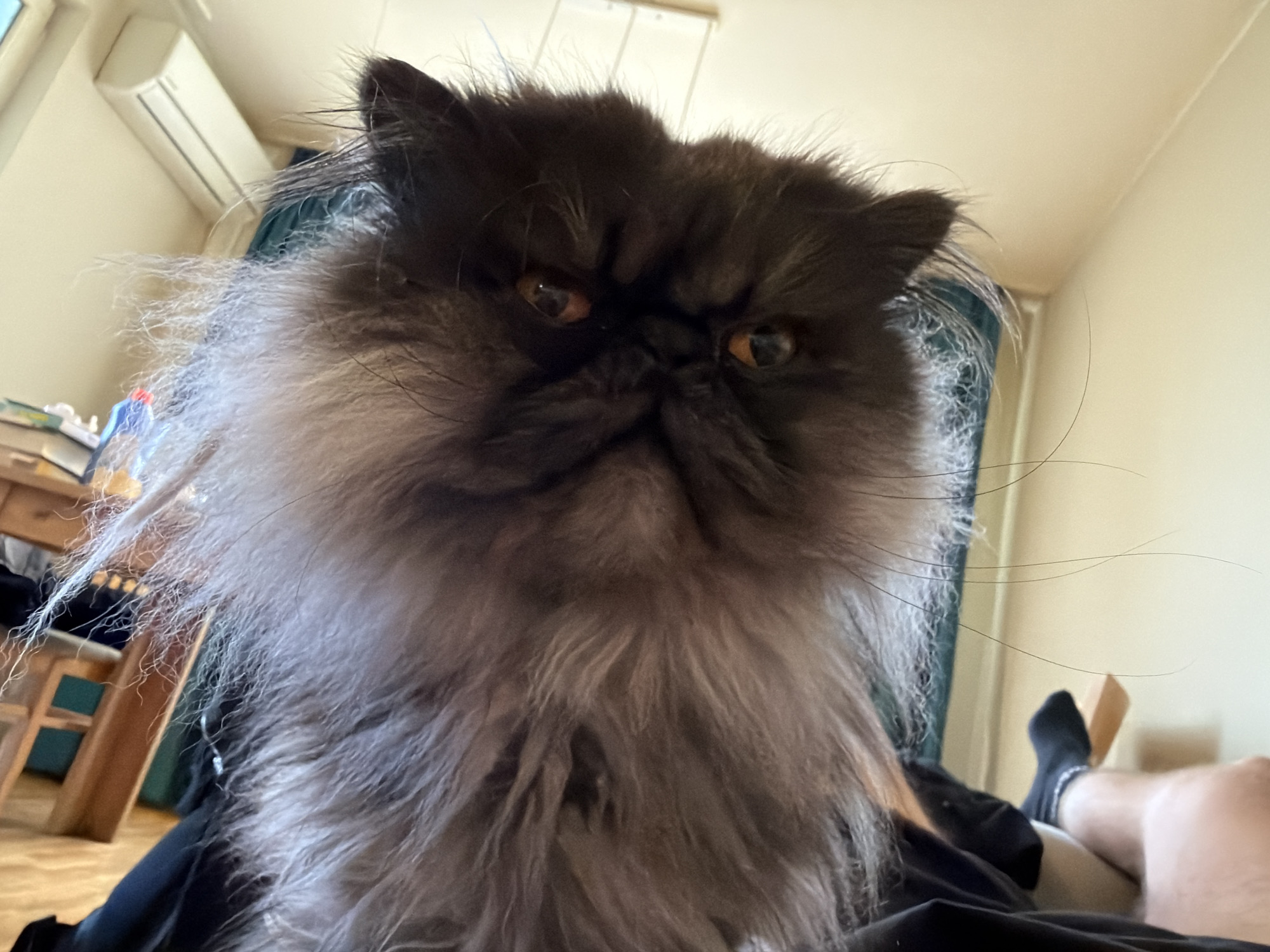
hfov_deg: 69.4
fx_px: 917
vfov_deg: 54.9
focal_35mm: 25
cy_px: 476
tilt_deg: +17.4
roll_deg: -15.4
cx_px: 635
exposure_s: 1/50
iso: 800
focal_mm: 2.22
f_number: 2.2
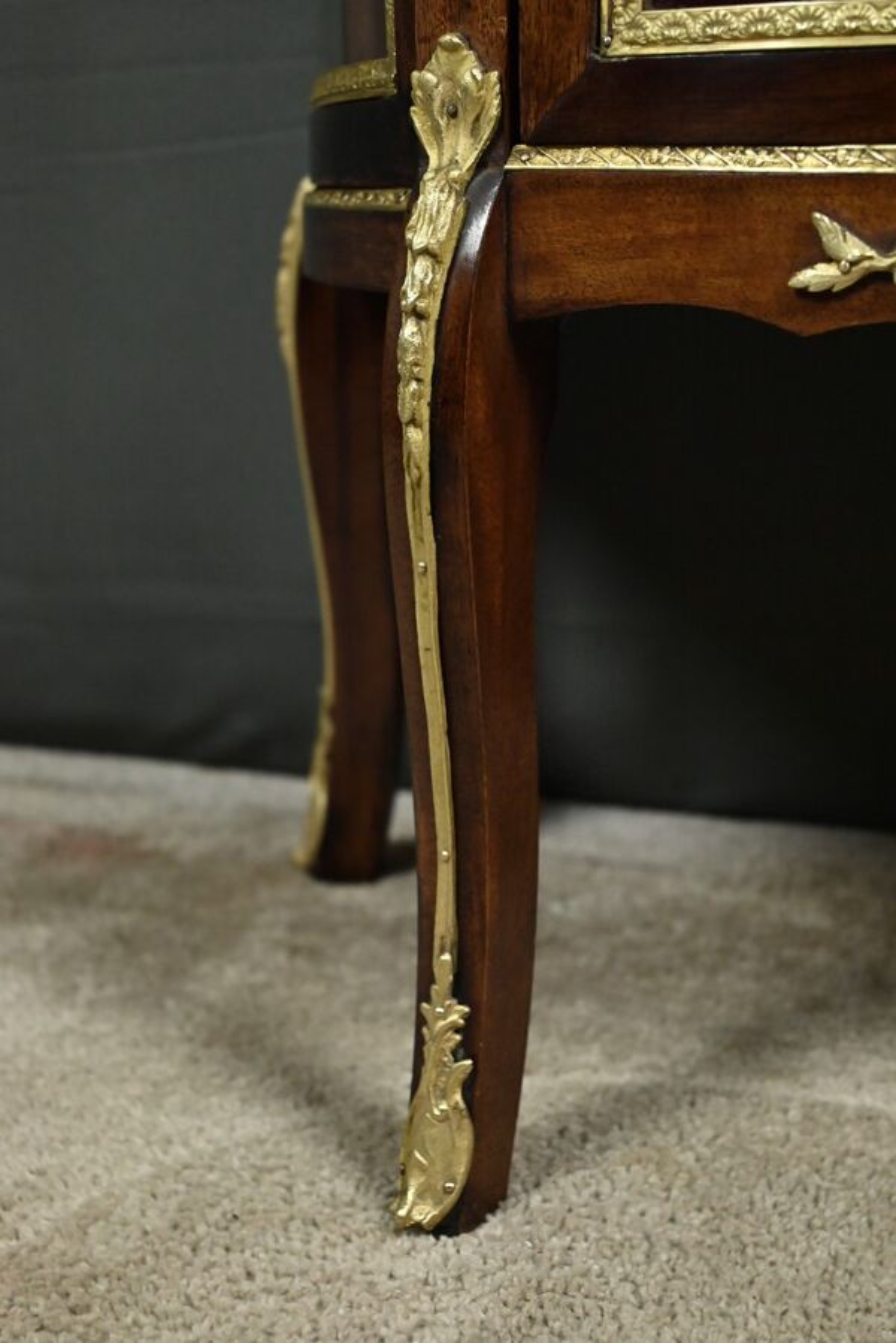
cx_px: 448
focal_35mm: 50
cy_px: 672
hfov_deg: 27.0
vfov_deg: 39.6
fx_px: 1865
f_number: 6.3
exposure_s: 1/60
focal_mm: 50
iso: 5000
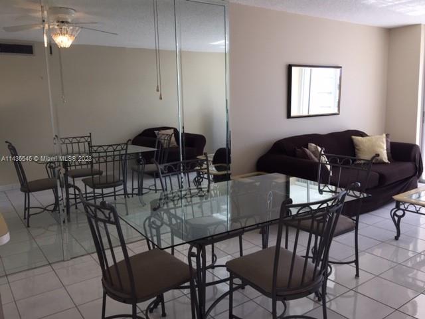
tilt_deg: -9.9
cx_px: 212
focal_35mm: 29
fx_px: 356
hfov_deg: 61.7
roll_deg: -1.1
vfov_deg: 48.2
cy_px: 160
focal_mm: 4.15
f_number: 2.2
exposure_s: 1/120
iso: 50
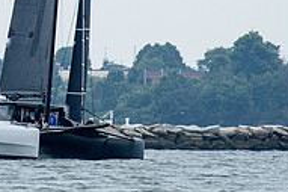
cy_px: -101
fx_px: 13044
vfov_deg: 0.8
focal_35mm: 1632
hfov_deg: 1.3
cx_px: -142
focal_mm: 300
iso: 320
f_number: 5.6
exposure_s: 1/800
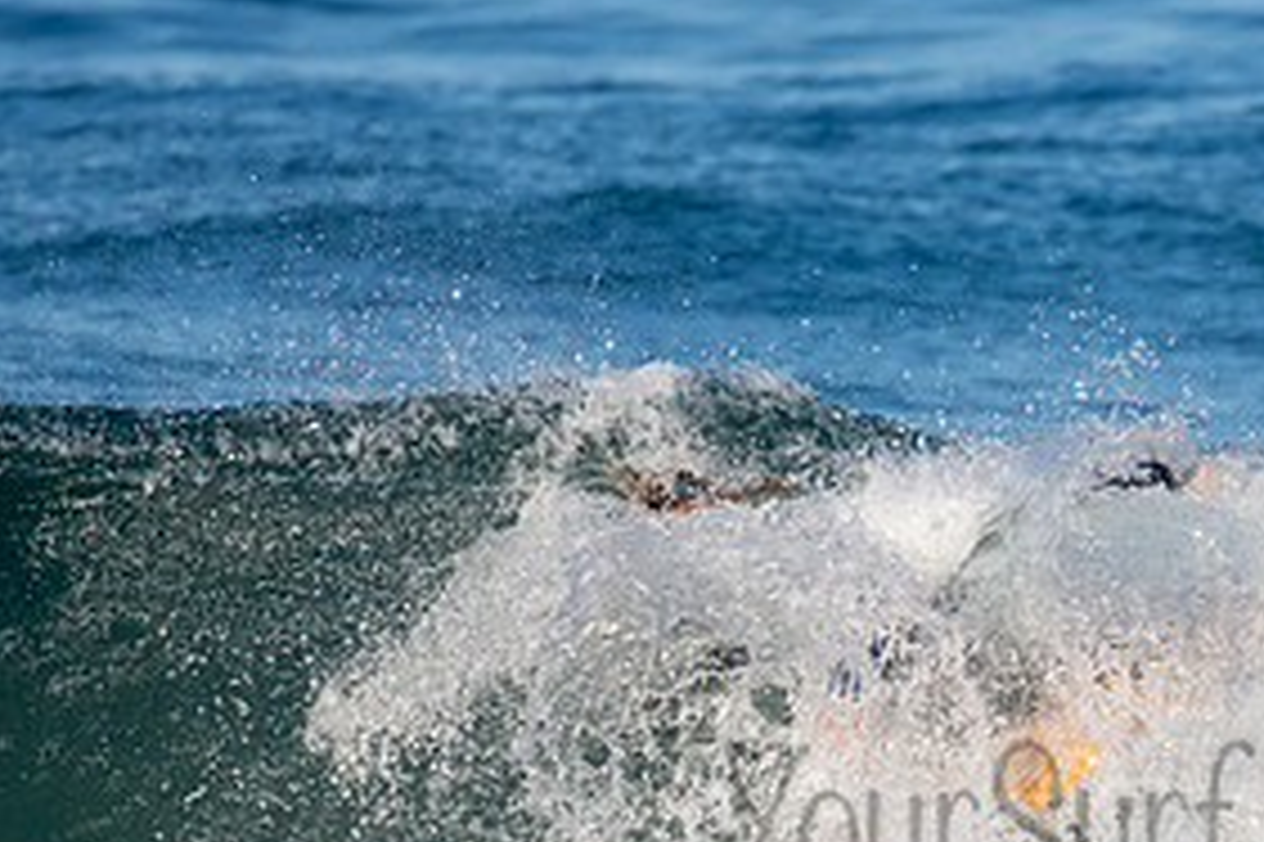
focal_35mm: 1549
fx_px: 54353
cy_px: 772
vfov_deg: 0.9
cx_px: 1188
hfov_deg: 1.3
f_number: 5.6
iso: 200
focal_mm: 500
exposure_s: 1/1250
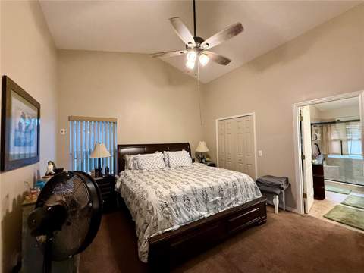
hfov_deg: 102.1
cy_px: 136
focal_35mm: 14
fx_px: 147
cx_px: 182
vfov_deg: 85.7
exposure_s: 1/60
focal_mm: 2.22
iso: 400
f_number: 2.2
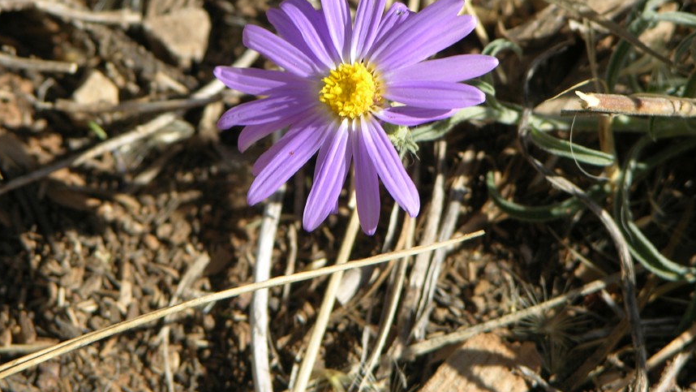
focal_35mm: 364
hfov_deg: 5.9
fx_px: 6719
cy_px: 88
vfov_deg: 3.3
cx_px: 353
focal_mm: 71.2
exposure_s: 1/227
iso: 50
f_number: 5.3
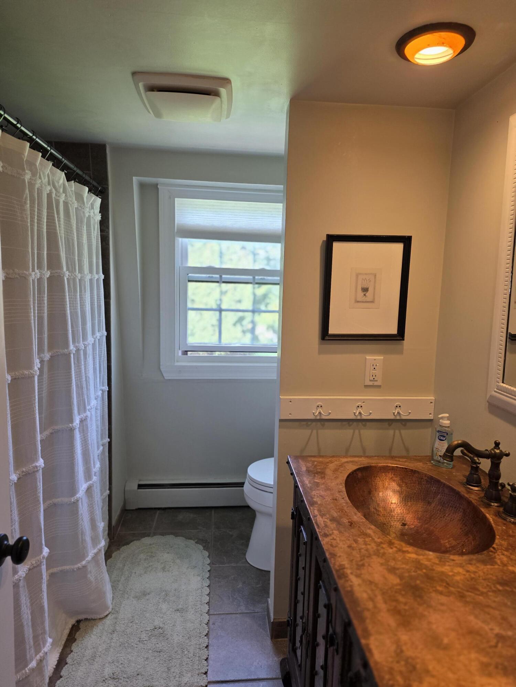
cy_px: 344
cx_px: 258
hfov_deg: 58.9
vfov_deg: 73.9
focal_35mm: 23
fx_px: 457
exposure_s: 1/120
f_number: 1.7
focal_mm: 6.3
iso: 160
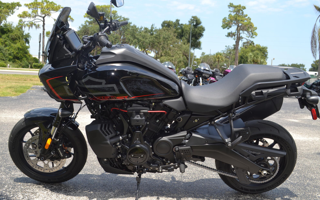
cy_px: 95
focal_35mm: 34
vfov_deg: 37.3
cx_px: 161
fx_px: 296
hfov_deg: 56.7
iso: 100
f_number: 6.3
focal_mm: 22
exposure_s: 1/200
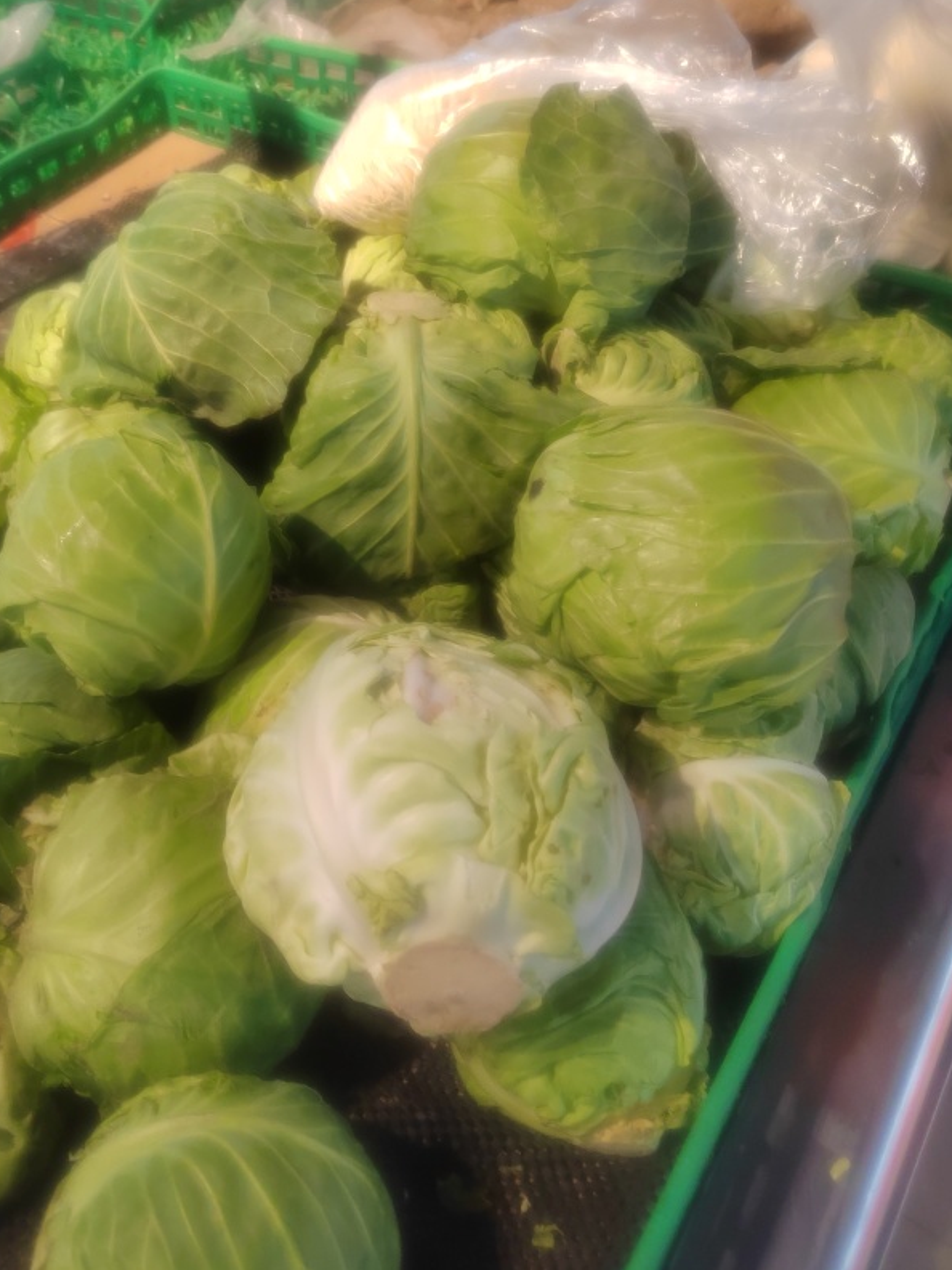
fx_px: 1137
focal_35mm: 31
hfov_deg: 44.9
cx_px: 329
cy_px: 500
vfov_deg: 57.8
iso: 2344
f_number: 1.9
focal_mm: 5.52
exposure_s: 1/100
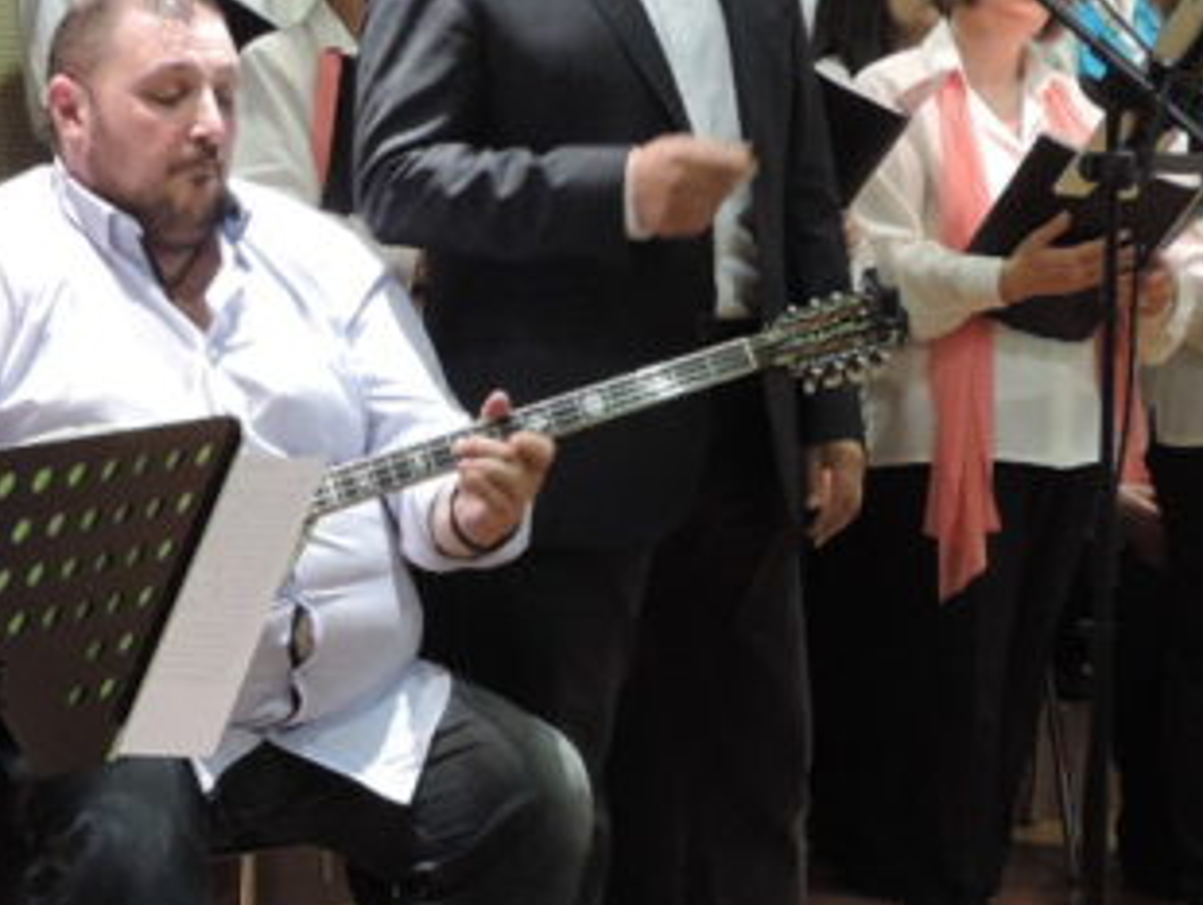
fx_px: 3443
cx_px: 536
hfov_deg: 19.8
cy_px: 555
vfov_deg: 14.9
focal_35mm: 99
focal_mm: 5.3
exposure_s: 1/25
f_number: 3.1
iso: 400
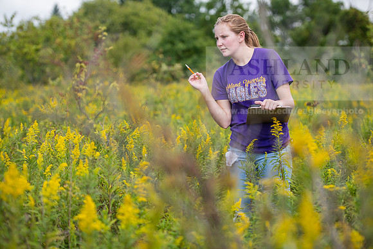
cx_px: 186
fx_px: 984
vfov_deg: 14.4
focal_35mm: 95
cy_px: 124
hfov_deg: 21.5
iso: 64
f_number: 3.2
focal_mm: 95
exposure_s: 1/400
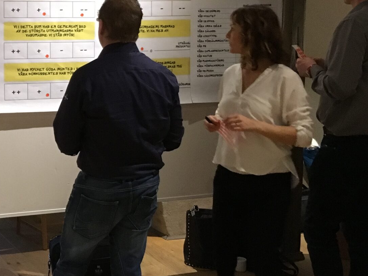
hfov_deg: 27.2
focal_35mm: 68
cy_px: 97
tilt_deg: -6.5
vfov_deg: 21.5
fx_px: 723
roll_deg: +1.2
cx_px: 12
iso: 250
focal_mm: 4.15
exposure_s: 1/17
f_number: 2.2
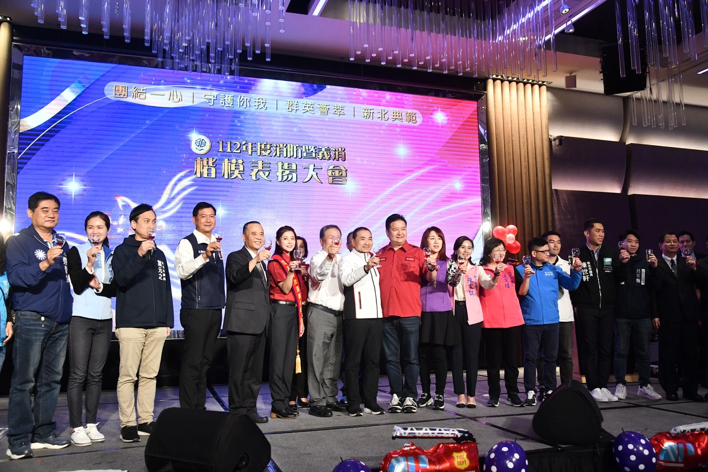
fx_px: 590
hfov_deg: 61.9
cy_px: 236
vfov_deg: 43.6
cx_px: 354
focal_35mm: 30
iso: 2800
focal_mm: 30
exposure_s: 1/125
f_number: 5.6
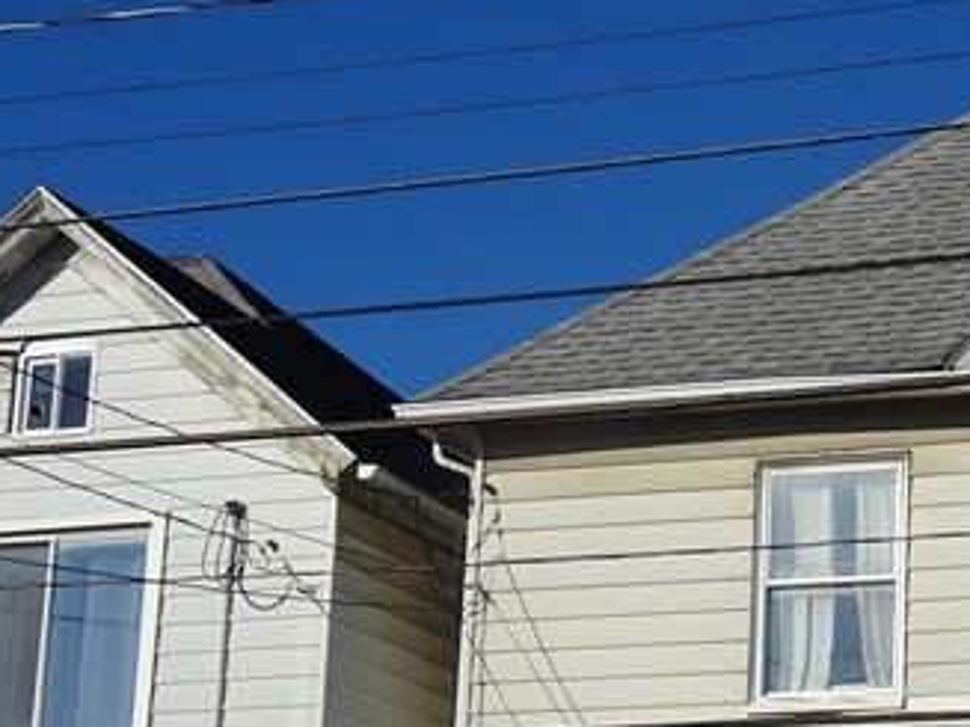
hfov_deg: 19.7
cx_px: 937
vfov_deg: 15.1
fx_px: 2717
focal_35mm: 97
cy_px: 638
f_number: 4
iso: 80
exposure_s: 1/1600
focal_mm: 5.26
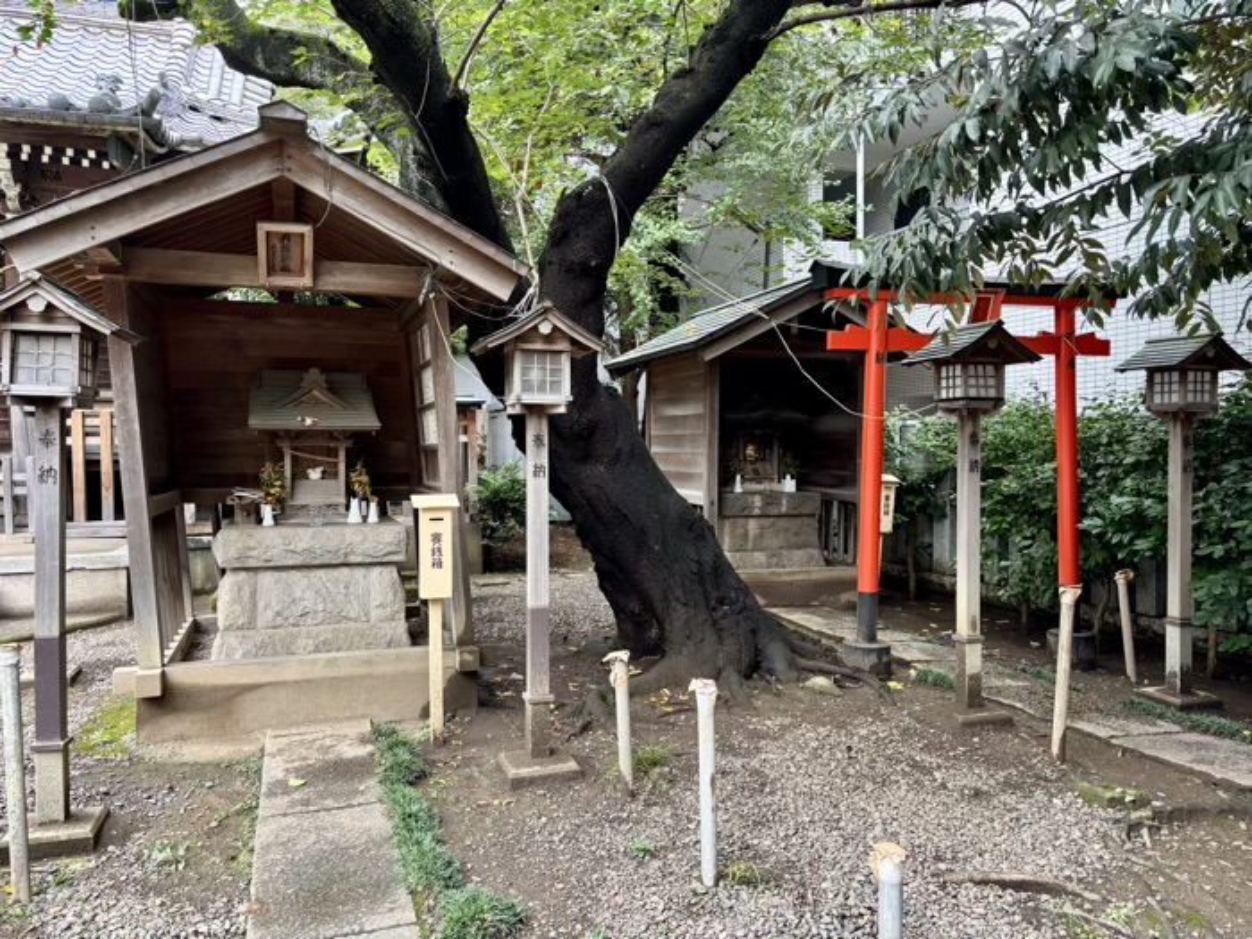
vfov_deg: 53.1
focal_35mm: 26
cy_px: 470
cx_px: 626
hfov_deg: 67.3
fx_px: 940
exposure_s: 1/121
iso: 100
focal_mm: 5.96
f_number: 1.6
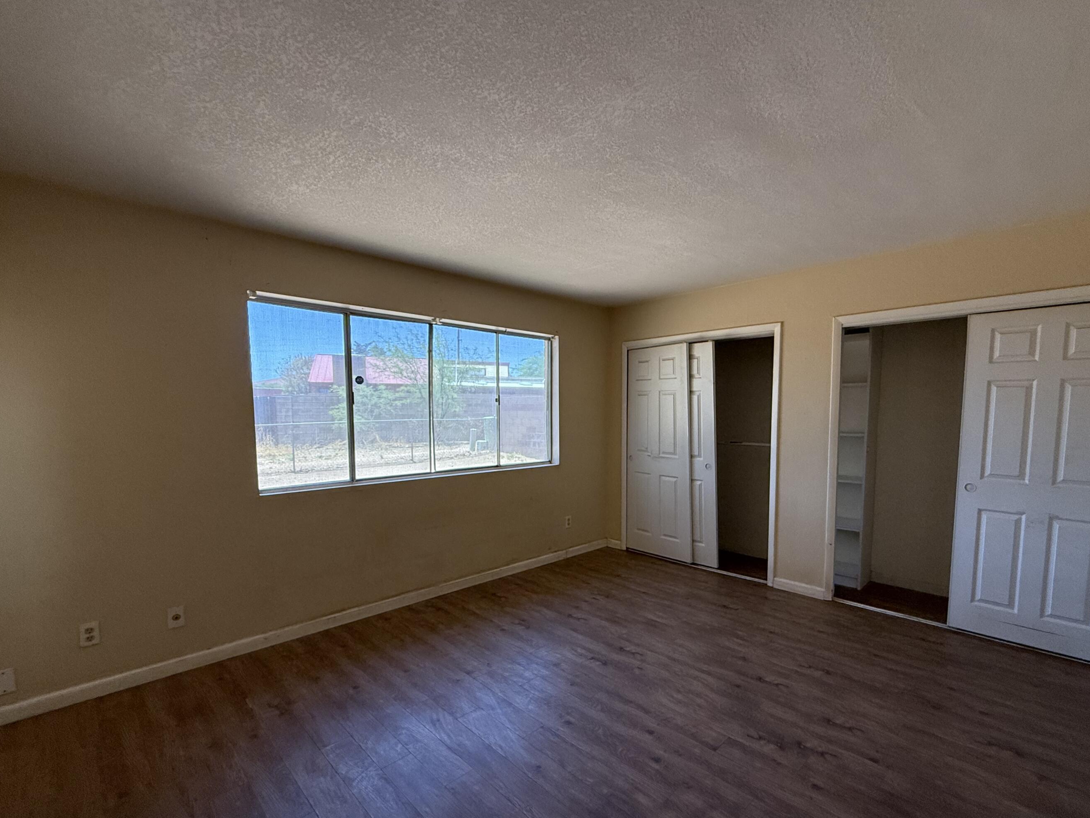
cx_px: 593
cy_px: 450
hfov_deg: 94.3
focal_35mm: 16
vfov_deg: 77.9
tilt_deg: -3.4
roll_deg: -0.5
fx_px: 504
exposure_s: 1/99
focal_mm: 2.22
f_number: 2.2
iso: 200
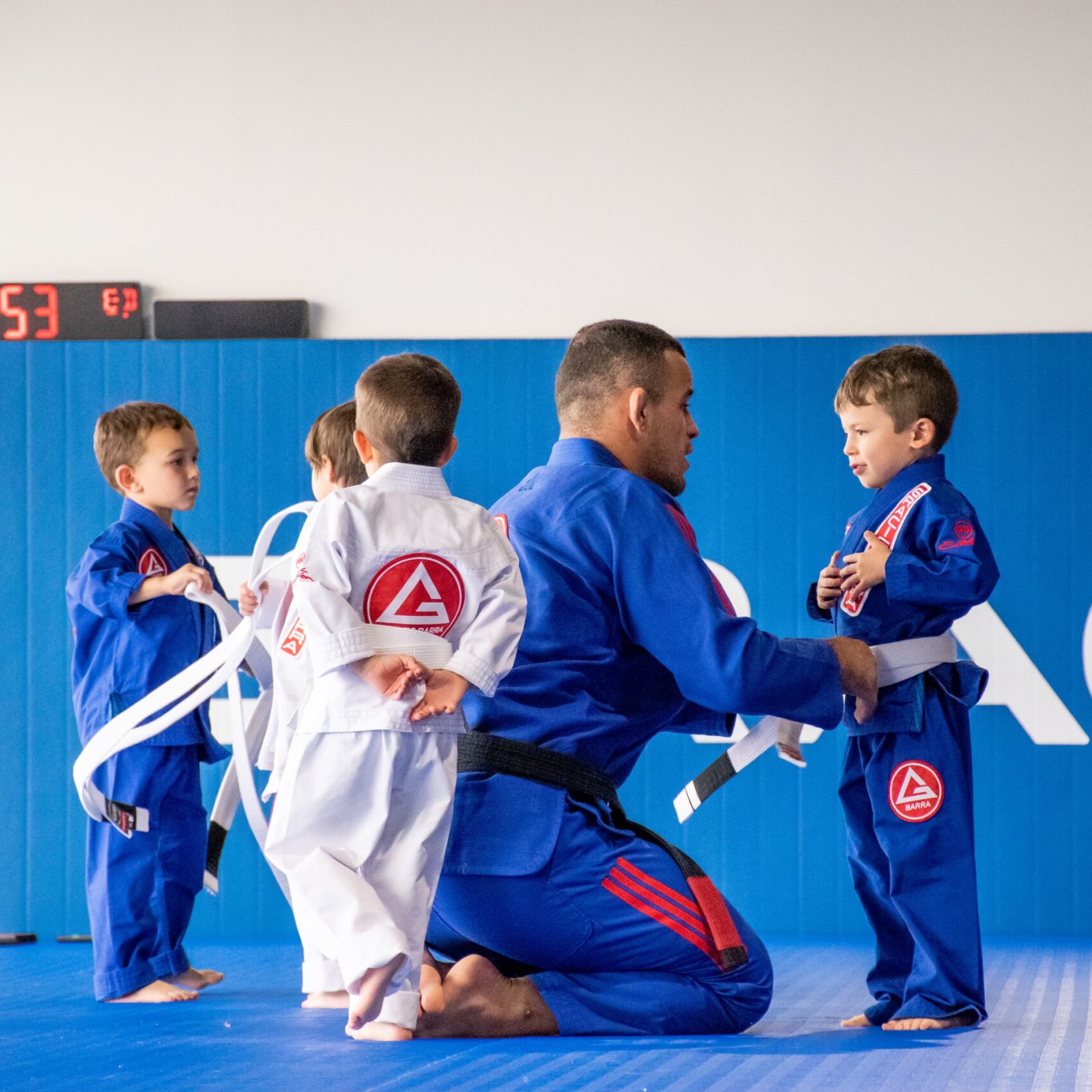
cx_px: 591
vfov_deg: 8.1
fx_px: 7673
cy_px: 547
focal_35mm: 215
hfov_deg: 8.1
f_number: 5.6
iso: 3200
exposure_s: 1/400
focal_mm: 112
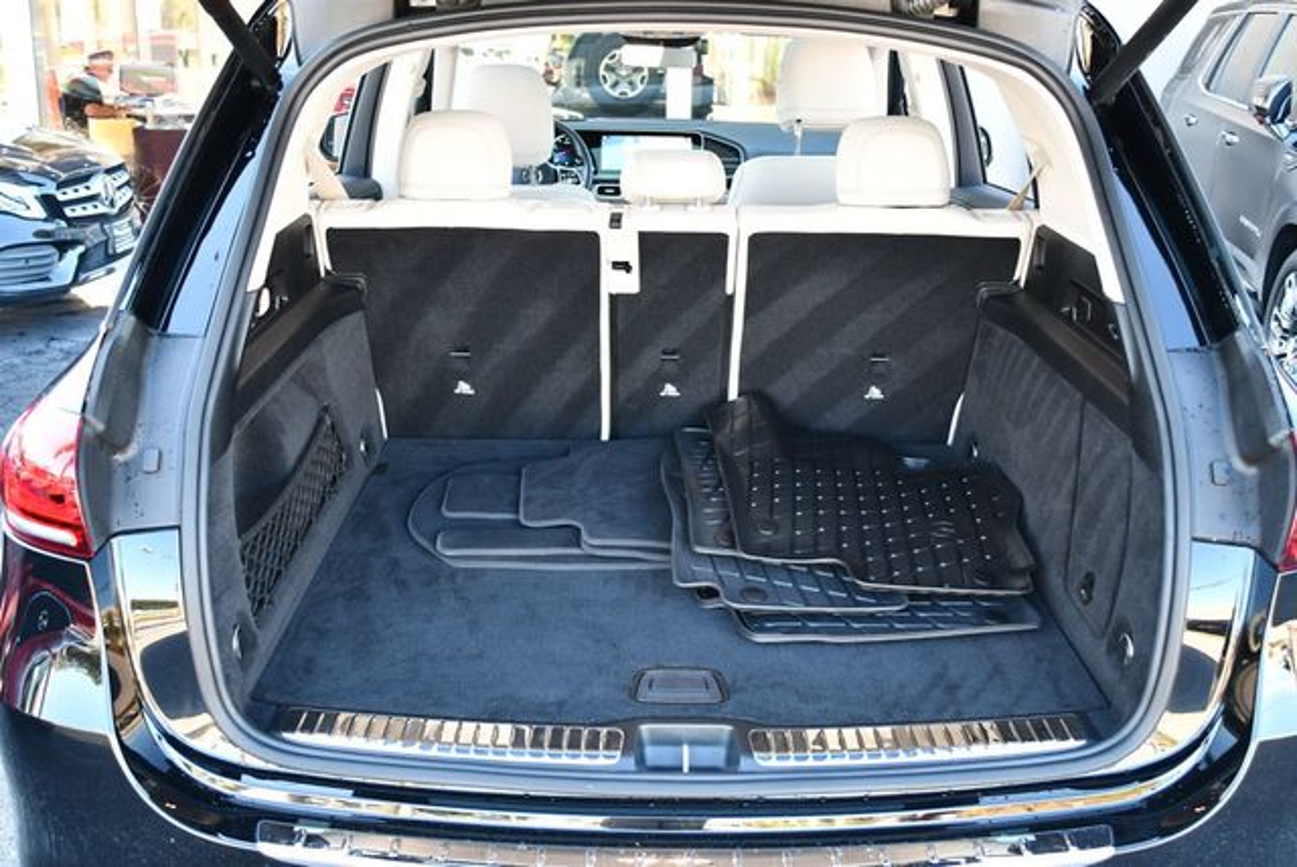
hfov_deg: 53.1
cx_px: 648
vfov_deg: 36.9
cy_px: 434
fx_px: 1298
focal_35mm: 36
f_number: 3.5
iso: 800
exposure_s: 1/160
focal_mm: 18
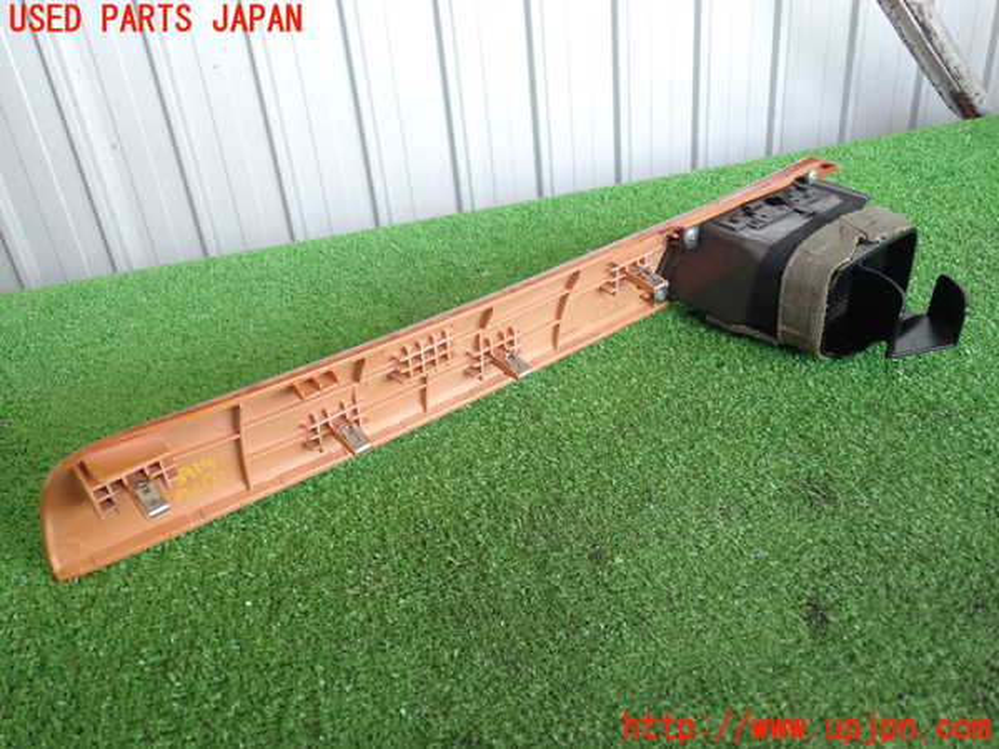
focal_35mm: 30
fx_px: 866
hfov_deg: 60.0
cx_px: 500
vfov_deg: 46.8
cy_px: 374
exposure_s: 1/60
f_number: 2.3
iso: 160
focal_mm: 5.4
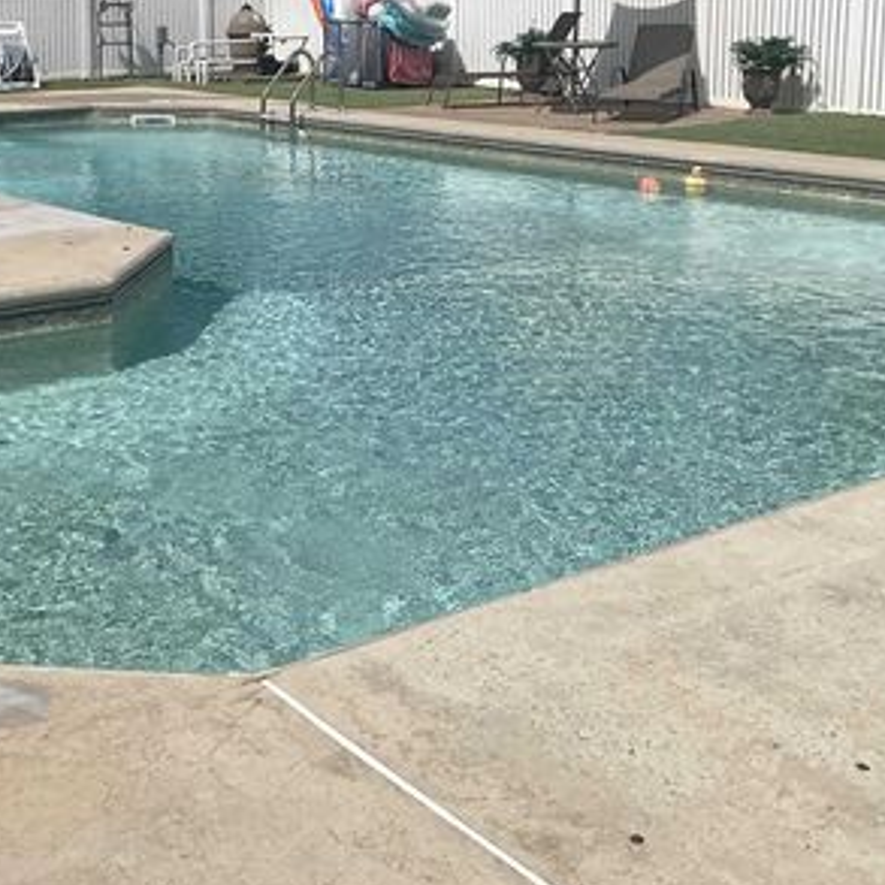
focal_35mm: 56
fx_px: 1620
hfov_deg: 30.3
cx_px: 290
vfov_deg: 30.1
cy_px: 227
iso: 16
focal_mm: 3
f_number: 1.8
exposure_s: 1/4785
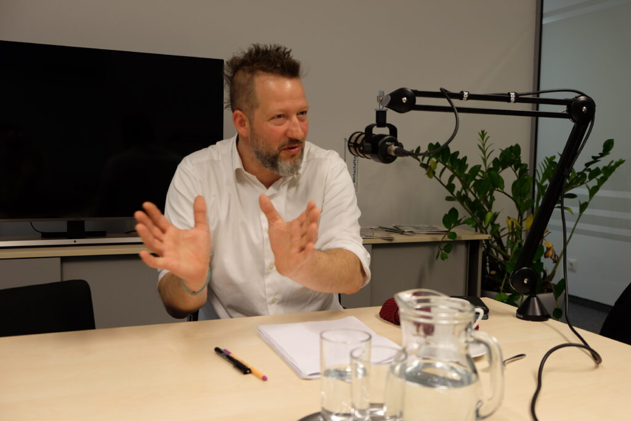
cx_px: 316
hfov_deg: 54.4
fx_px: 614
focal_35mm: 35
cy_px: 210
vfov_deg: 37.9
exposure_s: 1/60
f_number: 3.2
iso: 320
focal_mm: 23.3
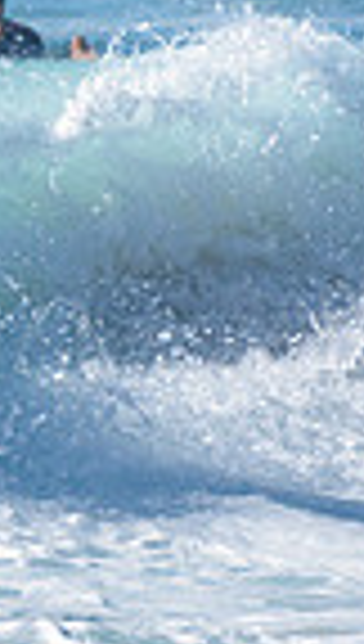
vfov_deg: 0.8
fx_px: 44412
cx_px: -531
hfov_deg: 0.5
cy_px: 40
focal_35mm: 2602
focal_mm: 500
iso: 160
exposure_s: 1/2000
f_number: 5.6
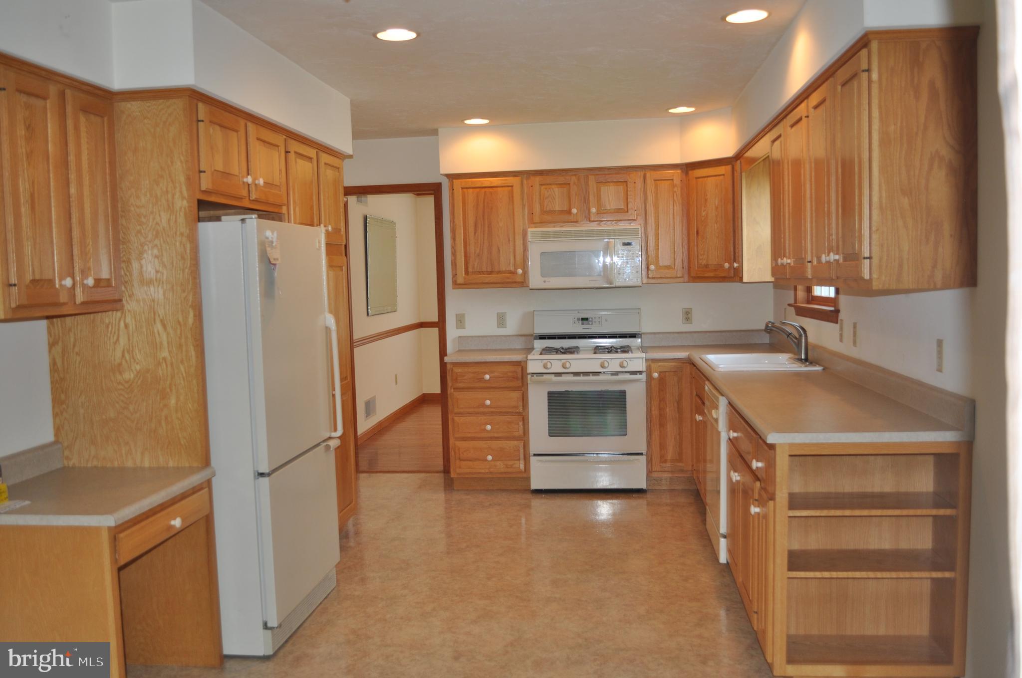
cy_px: 339
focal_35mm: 33
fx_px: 936
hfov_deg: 57.3
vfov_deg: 39.9
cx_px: 511
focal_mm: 22
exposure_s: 1/60
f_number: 3.8
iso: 320
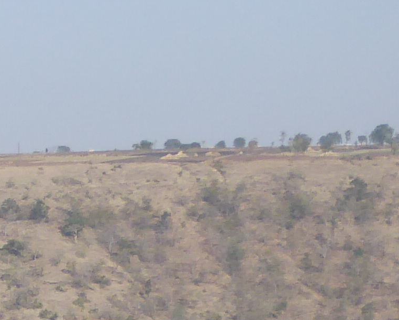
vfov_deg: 6.0
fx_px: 2965
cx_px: -632
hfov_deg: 7.1
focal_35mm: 251
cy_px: 684
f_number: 4
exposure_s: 1/640
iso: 80
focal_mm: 8.4
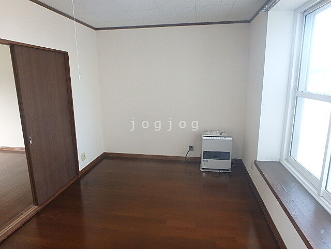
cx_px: 166
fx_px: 201
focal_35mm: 21
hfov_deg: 79.0
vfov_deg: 63.4
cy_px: 124
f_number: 3.5
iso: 200
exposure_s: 1/40
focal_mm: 3.7
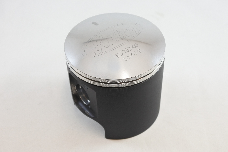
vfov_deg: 31.9
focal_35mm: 42
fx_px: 266
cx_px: 114
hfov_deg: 46.4
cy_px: 76
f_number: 4.2
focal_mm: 15.7
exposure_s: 1/125
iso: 500
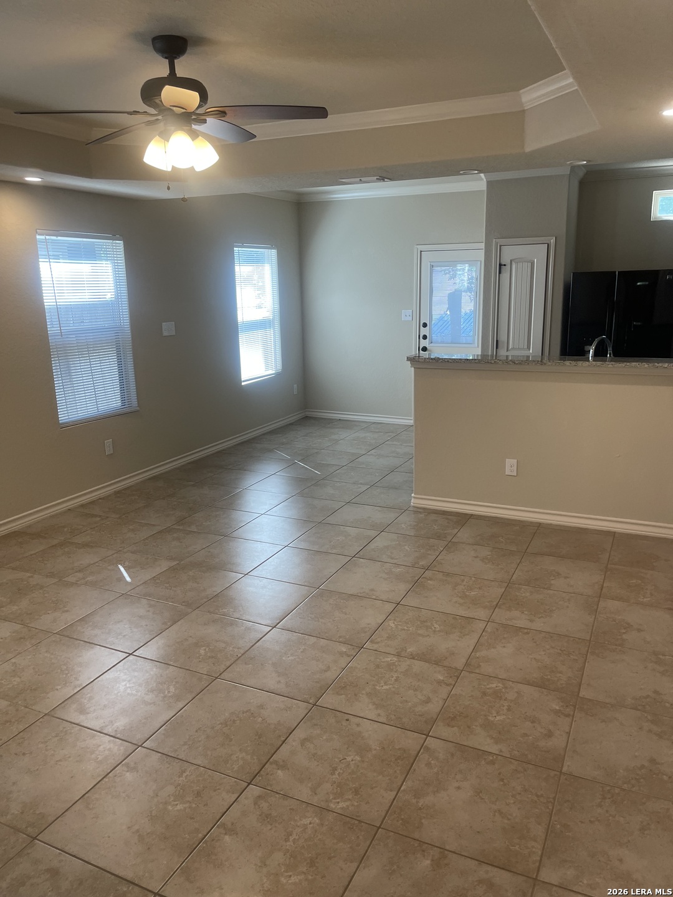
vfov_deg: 69.4
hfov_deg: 54.9
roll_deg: +2.0
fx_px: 648
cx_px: 336
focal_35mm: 25
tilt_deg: -12.4
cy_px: 448
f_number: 1.6
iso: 100
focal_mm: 5.1
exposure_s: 1/120
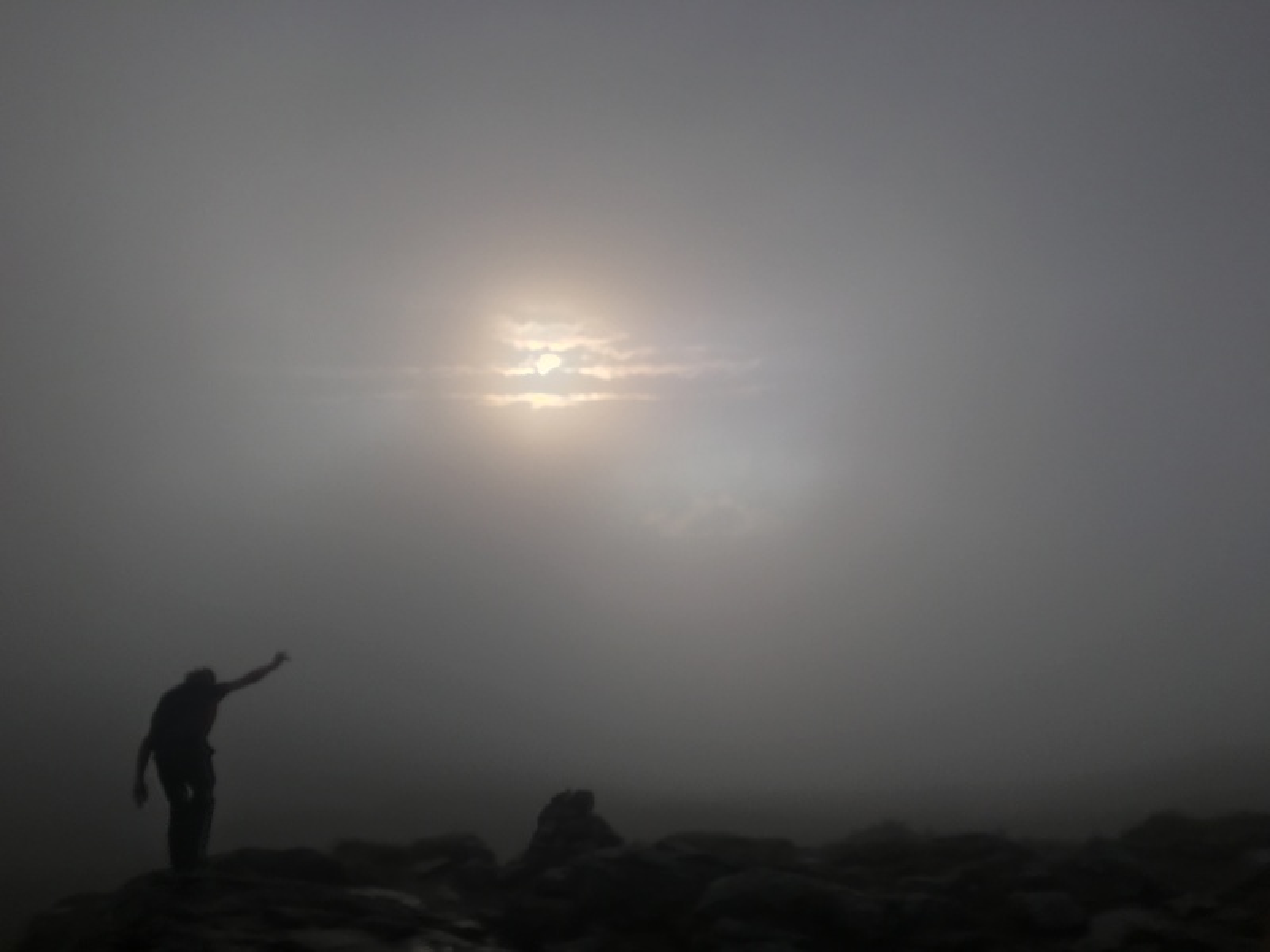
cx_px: 635
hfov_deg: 61.7
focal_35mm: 29
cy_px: 476
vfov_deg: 48.2
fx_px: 1064
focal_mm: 4.15
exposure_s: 1/343
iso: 25
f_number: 2.2
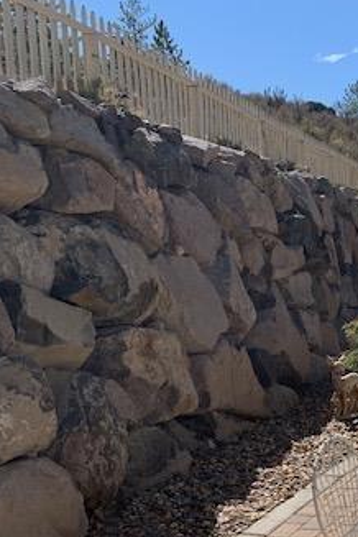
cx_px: 486
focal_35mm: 53
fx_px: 791
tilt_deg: -7.9
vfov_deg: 36.9
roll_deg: +1.0
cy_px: 381
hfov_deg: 22.4
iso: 25
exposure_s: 1/2421
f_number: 1.8
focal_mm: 4.25
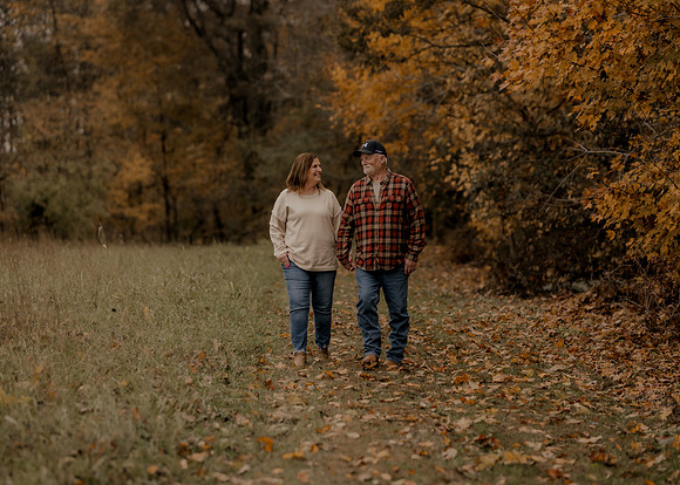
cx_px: 344
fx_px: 1789
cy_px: 246
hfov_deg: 21.5
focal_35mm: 93
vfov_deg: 15.4
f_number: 1.8
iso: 250
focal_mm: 85
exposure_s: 1/2500
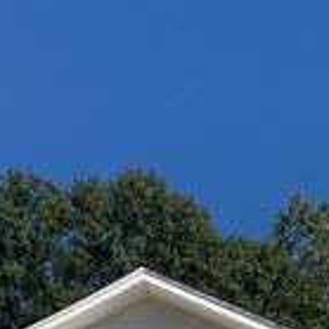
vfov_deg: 14.0
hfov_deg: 15.8
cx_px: 208
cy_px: 593
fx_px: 1183
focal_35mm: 110
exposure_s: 1/4673
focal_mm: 4.25
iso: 25
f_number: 1.8
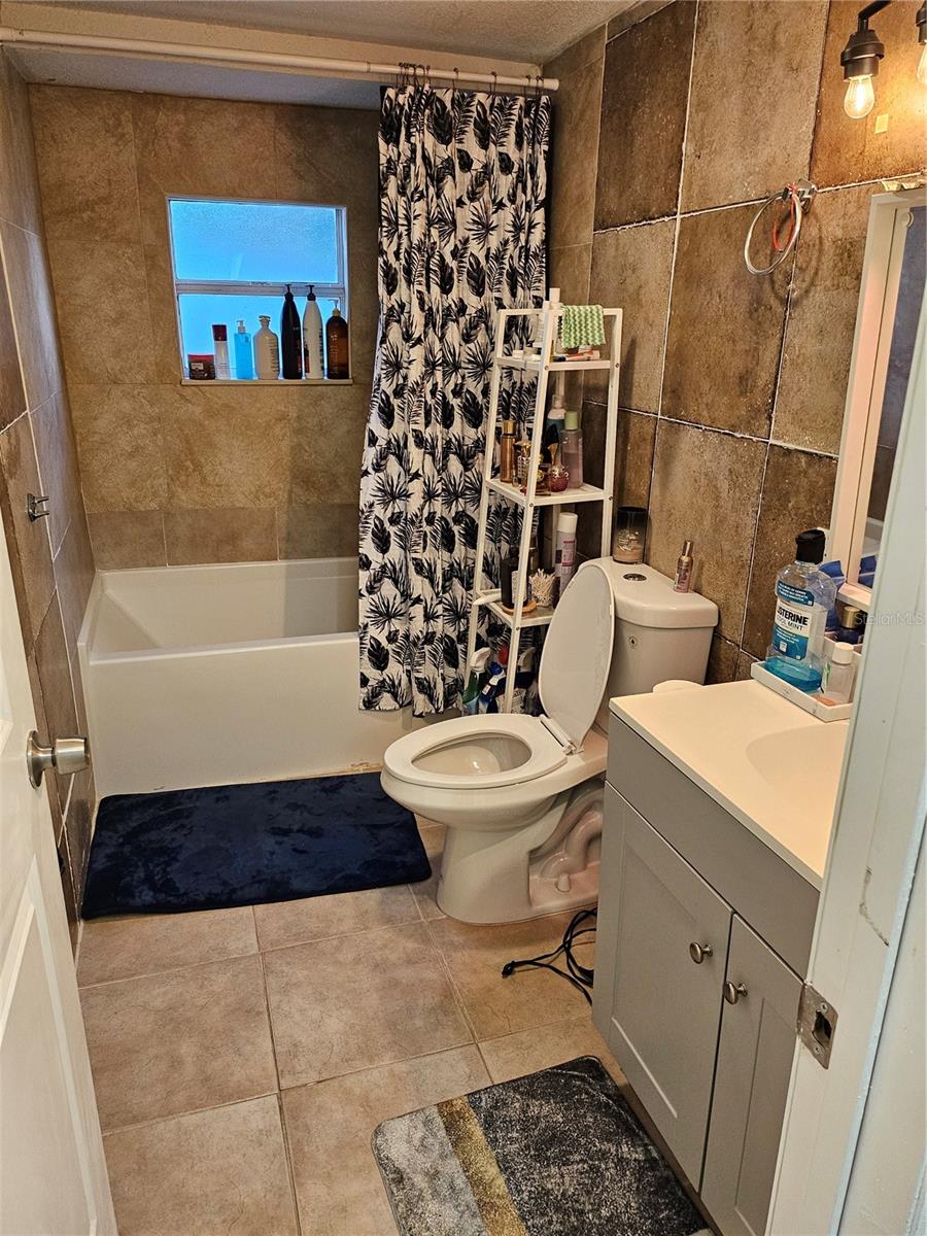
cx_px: 464
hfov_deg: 56.8
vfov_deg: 71.6
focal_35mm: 24
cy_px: 618
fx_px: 857
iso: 500
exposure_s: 1/120
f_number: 1.8
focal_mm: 5
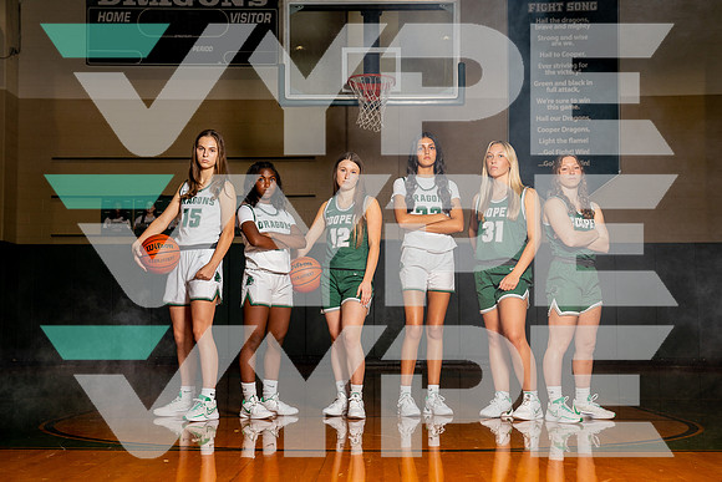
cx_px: 354
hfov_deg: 36.9
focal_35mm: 54
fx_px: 1083
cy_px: 234
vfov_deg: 25.1
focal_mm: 51
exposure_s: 1/250
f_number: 6.3
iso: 160
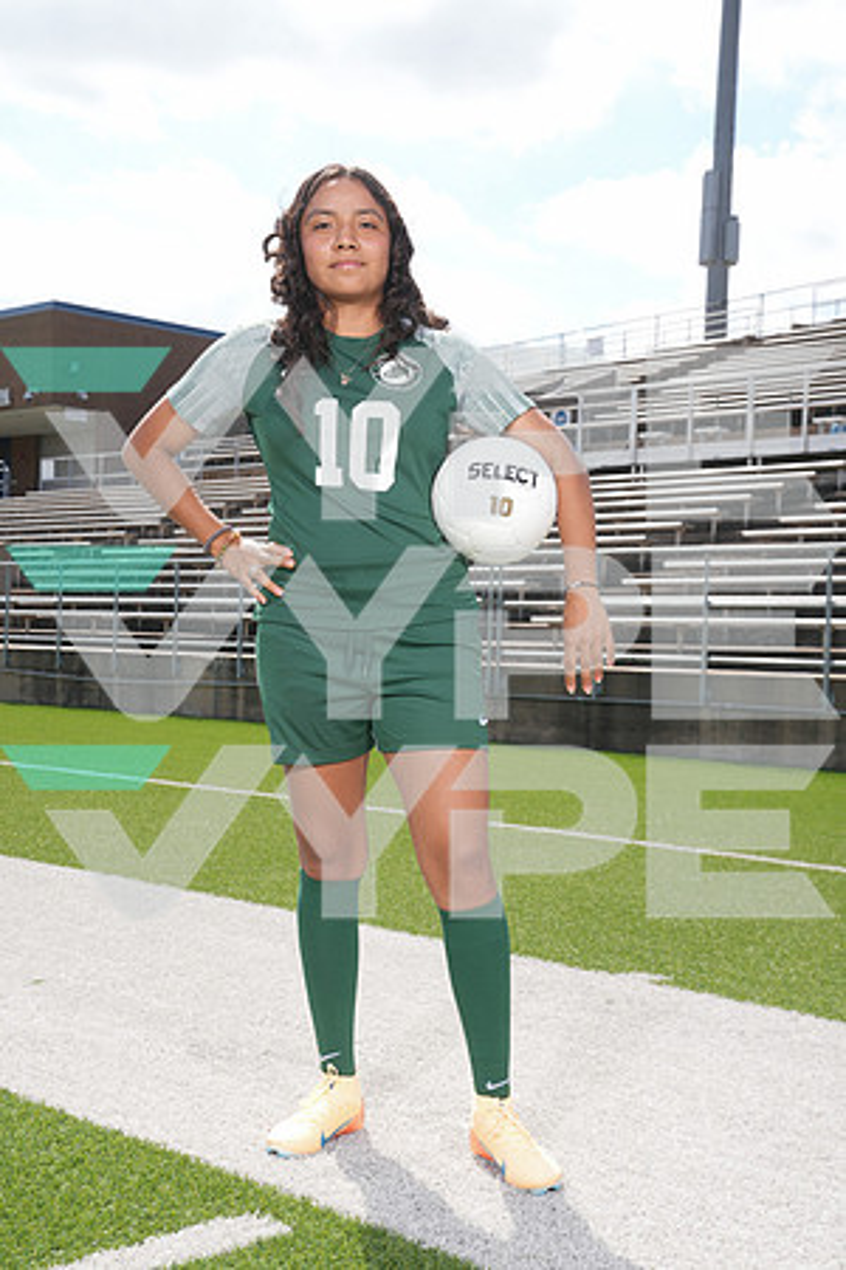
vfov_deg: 39.6
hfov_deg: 27.0
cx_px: 423
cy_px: 635
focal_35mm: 50
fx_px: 1762
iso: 200
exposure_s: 1/200
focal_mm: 50
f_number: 9
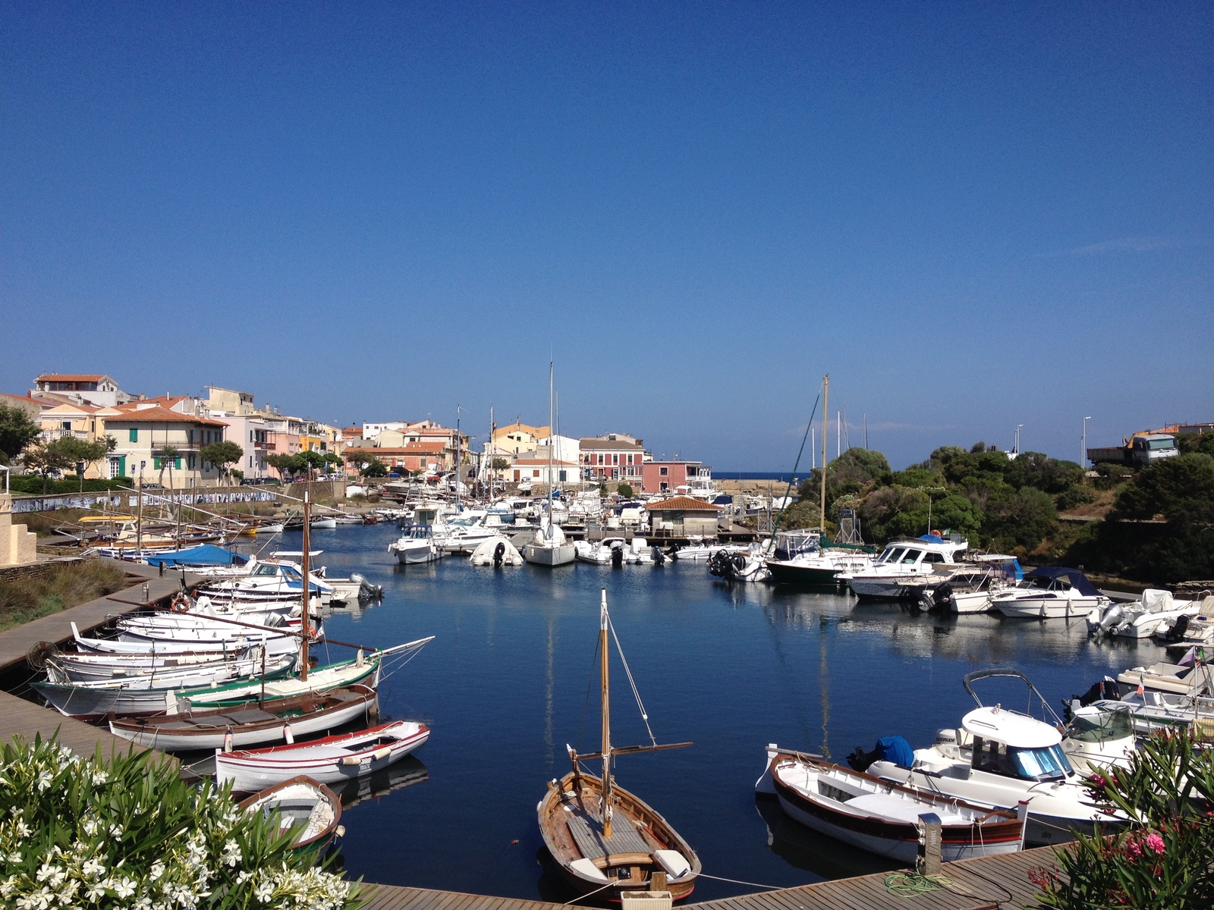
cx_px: 607
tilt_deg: -1.4
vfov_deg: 40.7
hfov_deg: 52.6
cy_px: 455
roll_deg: +0.2
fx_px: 1227
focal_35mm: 35
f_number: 2.4
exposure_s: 1/2907
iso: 50
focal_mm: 4.28
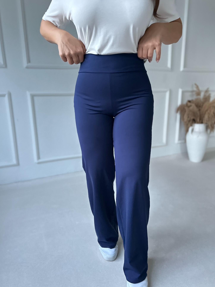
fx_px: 207
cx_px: 110
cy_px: 144
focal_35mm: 25
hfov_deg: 54.9
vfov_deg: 69.4
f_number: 1.78
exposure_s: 1/44
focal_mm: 6.86
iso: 1000
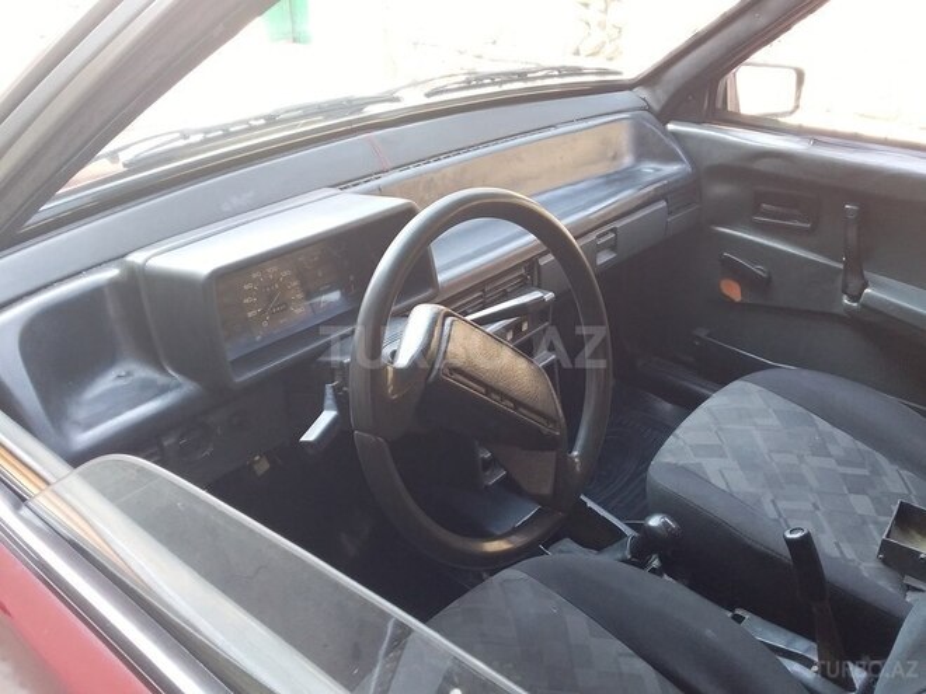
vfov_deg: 45.4
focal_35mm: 31
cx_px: 463
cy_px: 347
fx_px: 829
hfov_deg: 58.4
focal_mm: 3.3
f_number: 2.2
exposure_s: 1/50
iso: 50
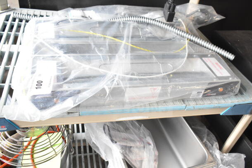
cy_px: 84
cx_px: 126
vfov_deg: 41.7
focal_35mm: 32
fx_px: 221
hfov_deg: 59.5
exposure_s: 1/100
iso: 1600
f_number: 5
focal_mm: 21
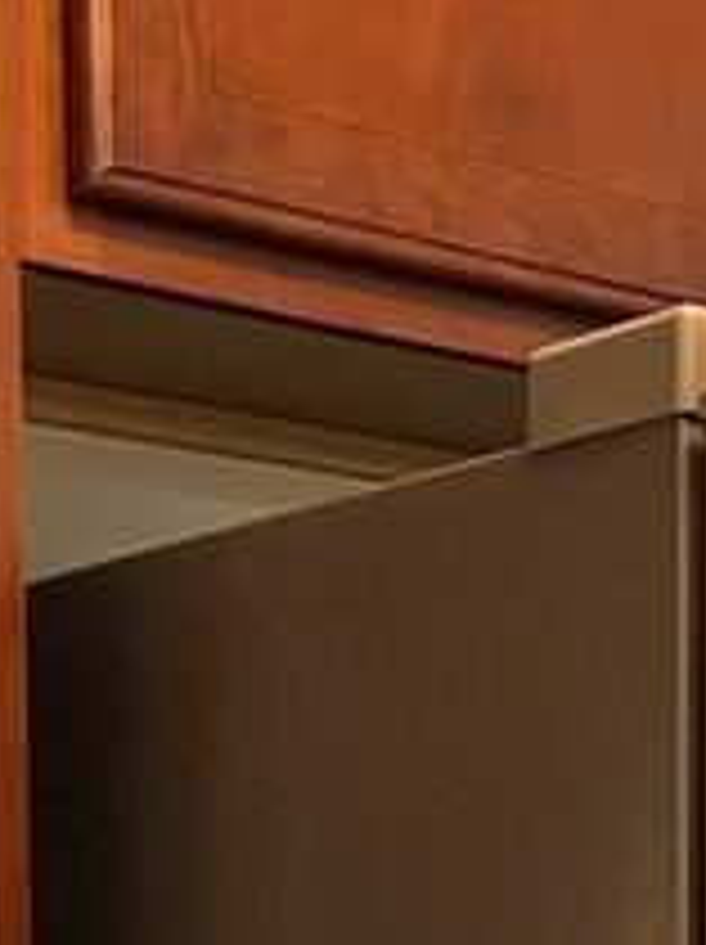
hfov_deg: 10.7
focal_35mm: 134
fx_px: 3651
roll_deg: -2.0
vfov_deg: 13.1
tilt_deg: -8.3
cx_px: 1030
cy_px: 1768
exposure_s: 1/60
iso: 160
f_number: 1.5
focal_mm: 5.7
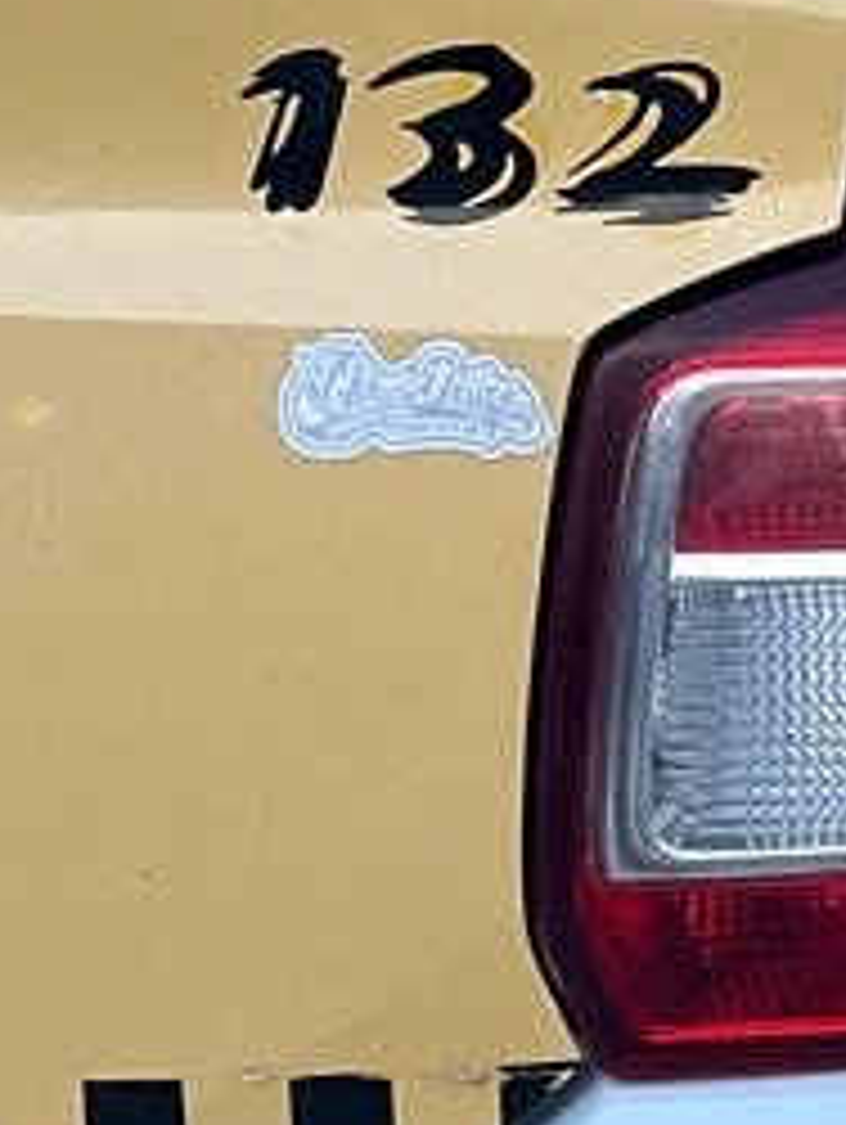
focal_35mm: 192
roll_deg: +2.8
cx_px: 1030
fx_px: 6246
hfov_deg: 7.7
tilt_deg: -7.2
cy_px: 666
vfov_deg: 10.3
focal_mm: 6.86
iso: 100
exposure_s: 1/60
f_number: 1.78
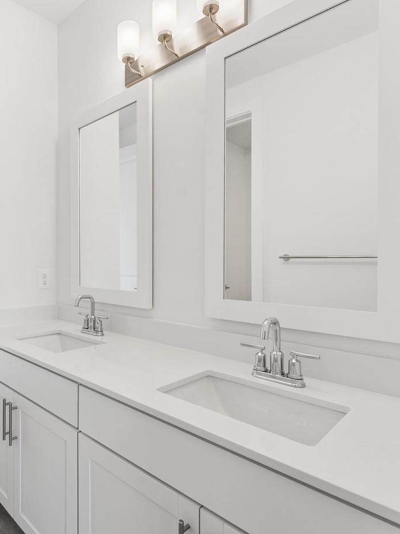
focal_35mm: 21
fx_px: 324
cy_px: 275
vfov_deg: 79.0
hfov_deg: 59.1
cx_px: 87
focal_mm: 14
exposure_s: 1/50
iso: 320
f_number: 7.1
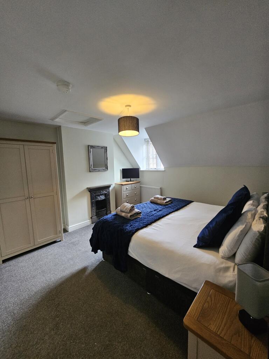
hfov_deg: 89.9
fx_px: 135
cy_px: 180
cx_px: 134
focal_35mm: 13
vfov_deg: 106.2
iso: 500
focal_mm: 2.2
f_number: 2.2
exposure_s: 1/33.3
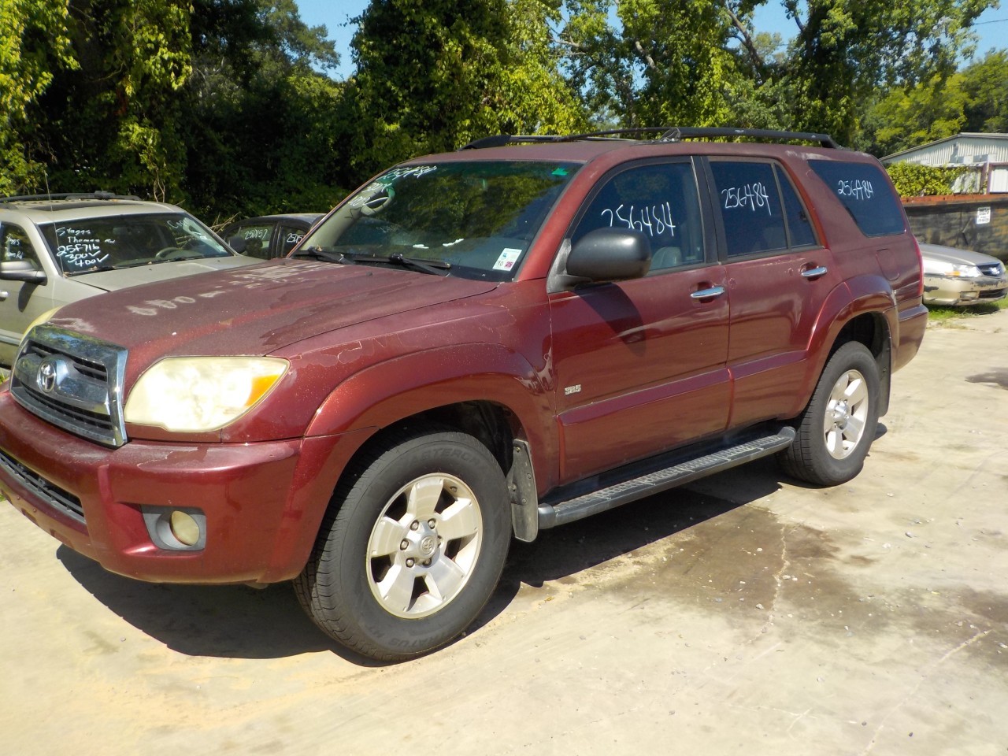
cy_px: 378
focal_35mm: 30
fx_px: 874
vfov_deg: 46.8
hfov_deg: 60.0
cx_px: 504
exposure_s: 1/1000
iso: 125
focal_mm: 4.1
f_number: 3.3
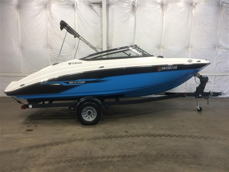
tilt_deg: -8.7
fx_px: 192
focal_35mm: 29
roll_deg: +0.4
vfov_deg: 48.2
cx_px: 114
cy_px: 86
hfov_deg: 61.7
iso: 40
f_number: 2.2
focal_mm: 4.15
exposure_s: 1/30
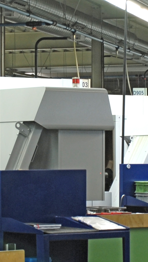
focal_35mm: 185
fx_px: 1290
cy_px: 111
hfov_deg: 6.6
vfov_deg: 11.6
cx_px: 61
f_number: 10
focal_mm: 28
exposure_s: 1/2.5
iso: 100
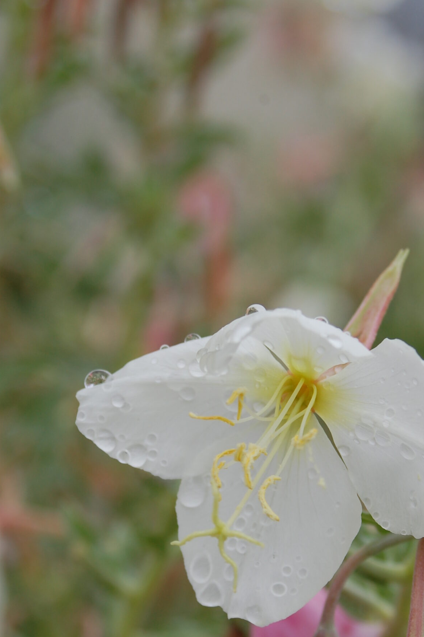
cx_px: 265
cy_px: 451
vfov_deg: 11.8
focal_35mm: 174
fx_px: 3080
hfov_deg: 7.9
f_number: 8
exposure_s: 1/320
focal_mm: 80
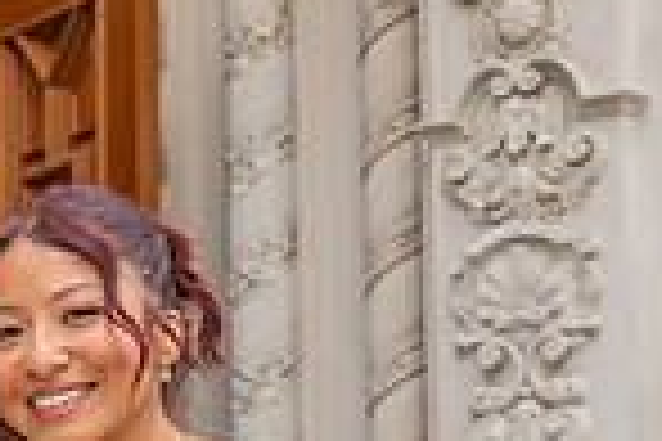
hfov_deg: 10.5
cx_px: -464
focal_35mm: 186
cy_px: 749
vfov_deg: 7.2
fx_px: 3420
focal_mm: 47
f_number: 5.6
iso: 200
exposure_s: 1/200
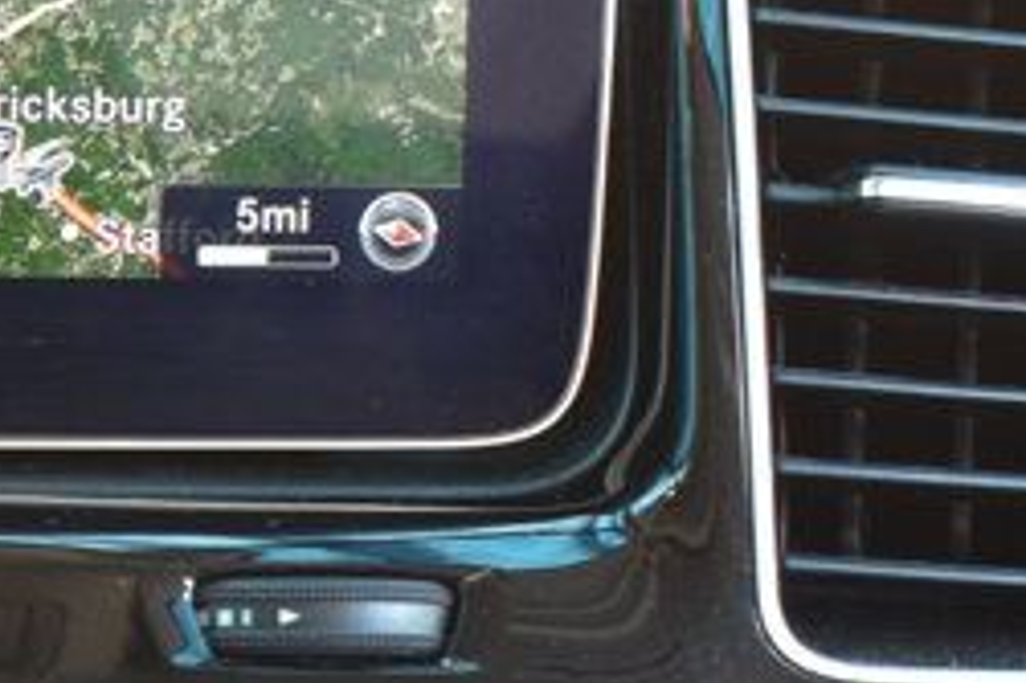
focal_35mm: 159
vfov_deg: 8.3
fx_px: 4528
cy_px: 1190
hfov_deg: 12.7
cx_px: -131
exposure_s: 1/15
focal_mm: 26
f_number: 6.3
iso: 400
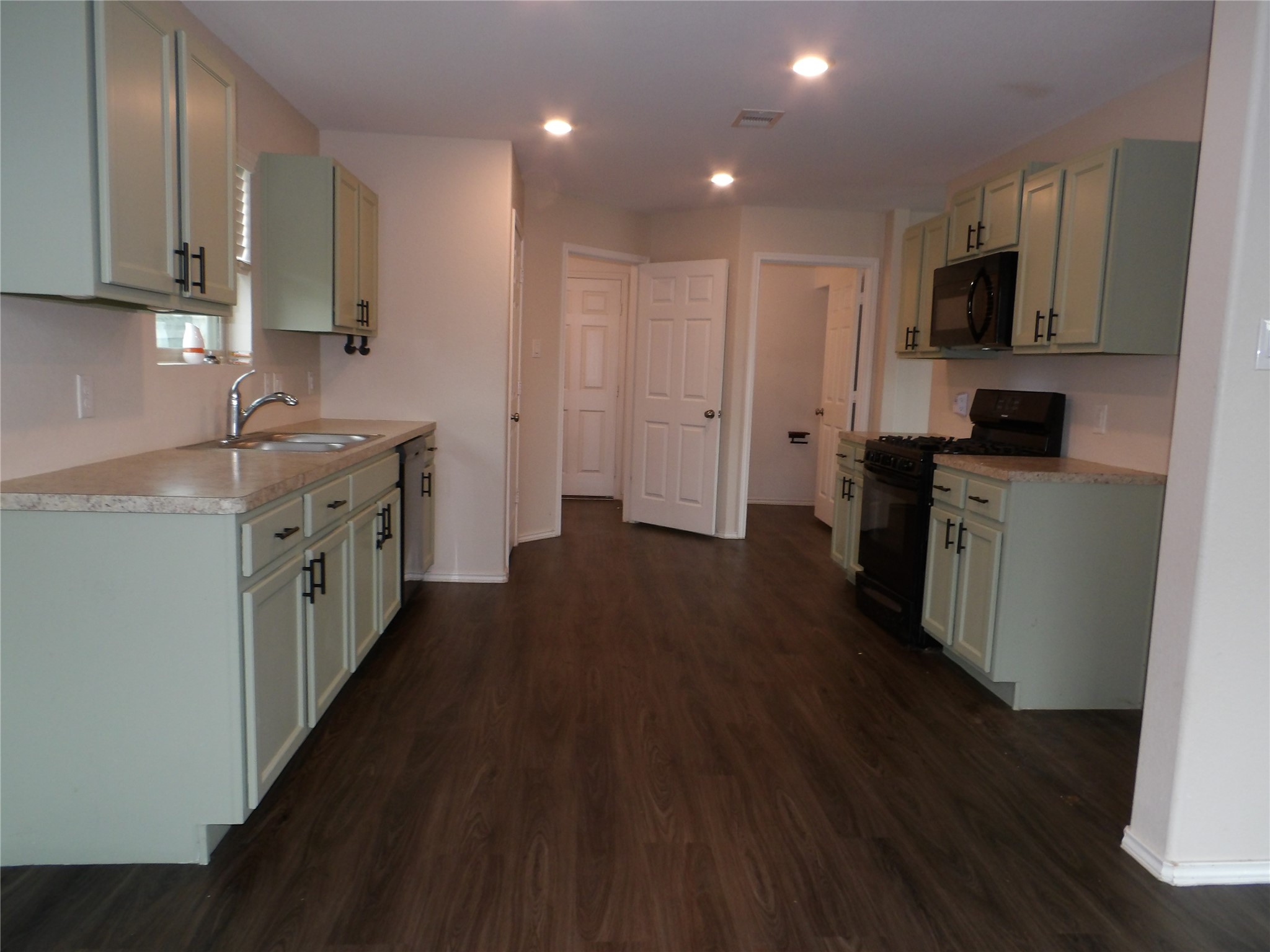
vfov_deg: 58.9
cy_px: 476
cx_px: 635
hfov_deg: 73.9
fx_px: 844
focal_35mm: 23
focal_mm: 4.2
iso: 200
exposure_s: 1/30
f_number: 4.1
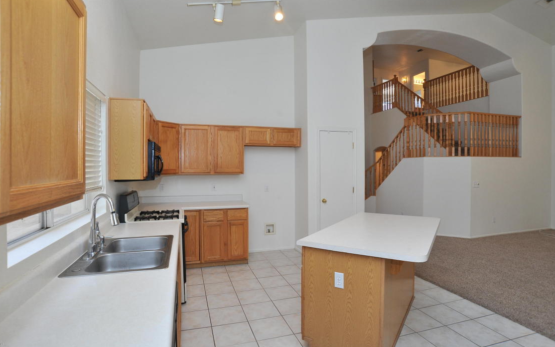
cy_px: 165
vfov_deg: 62.2
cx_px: 273
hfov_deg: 88.0
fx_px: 287
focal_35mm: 19
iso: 1000
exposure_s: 1/30
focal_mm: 18
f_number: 10
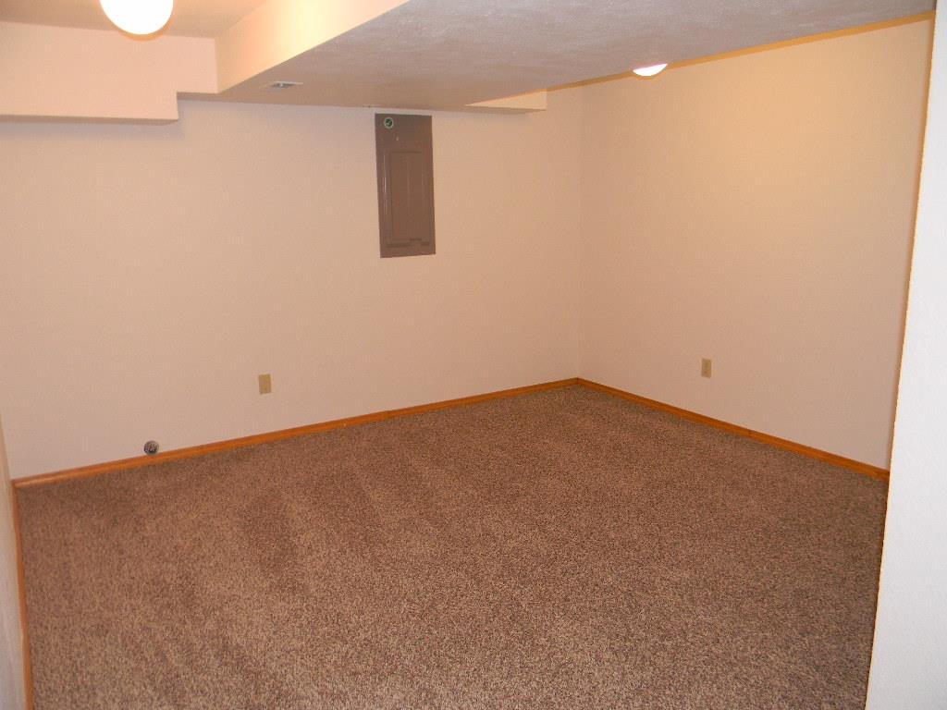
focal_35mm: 28
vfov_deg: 49.7
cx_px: 474
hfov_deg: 63.4
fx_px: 766
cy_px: 355
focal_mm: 5
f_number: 3.5
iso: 200
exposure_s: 1/26
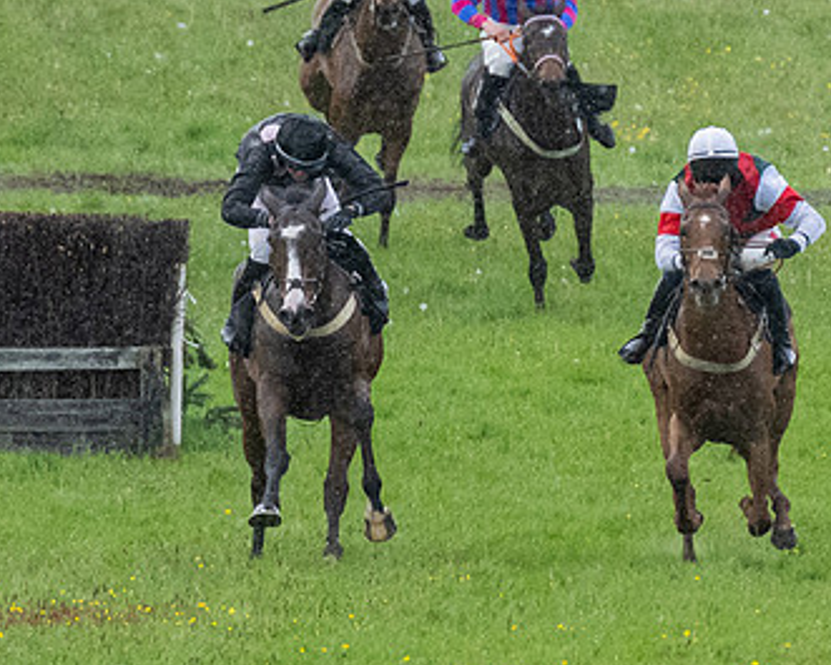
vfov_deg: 1.1
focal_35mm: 1392
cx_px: 836
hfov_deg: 1.4
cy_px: 458
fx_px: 34245
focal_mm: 280
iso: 2000
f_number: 4
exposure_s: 1/1250
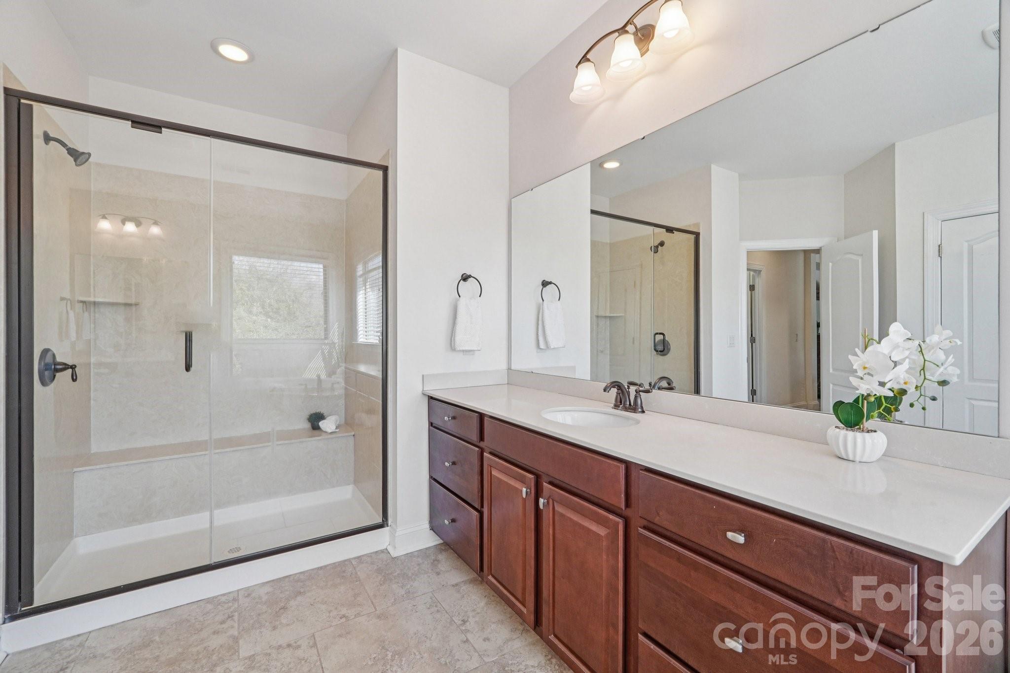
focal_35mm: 15
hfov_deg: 100.4
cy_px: 336
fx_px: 421
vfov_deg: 77.3
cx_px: 505
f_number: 8
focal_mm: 10
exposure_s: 1/15
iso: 400
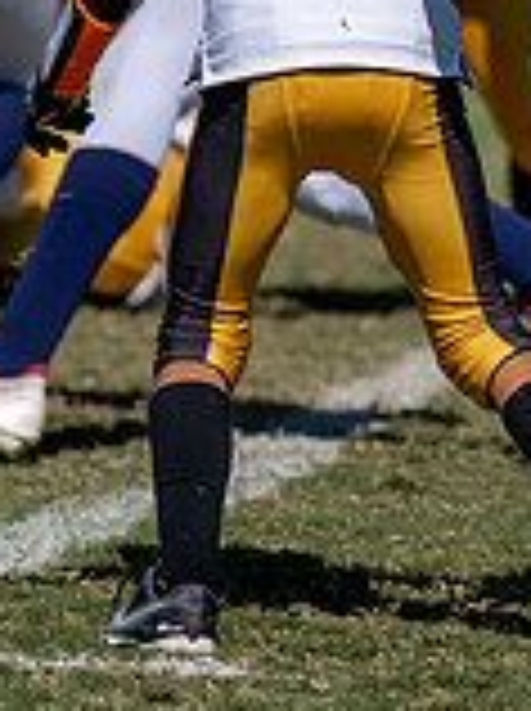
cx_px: 87
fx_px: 20283
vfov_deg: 2.0
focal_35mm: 989
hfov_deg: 1.5
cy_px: -42
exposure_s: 1/4000
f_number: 2.8
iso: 100
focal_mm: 200
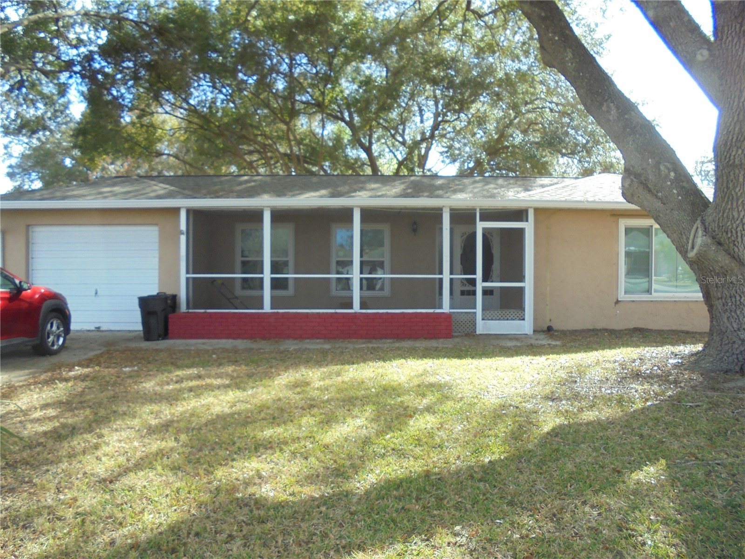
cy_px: 280
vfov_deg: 53.1
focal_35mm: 26
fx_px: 560
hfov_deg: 67.3
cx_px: 372
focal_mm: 4.6
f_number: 3.5
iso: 100
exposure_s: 1/160
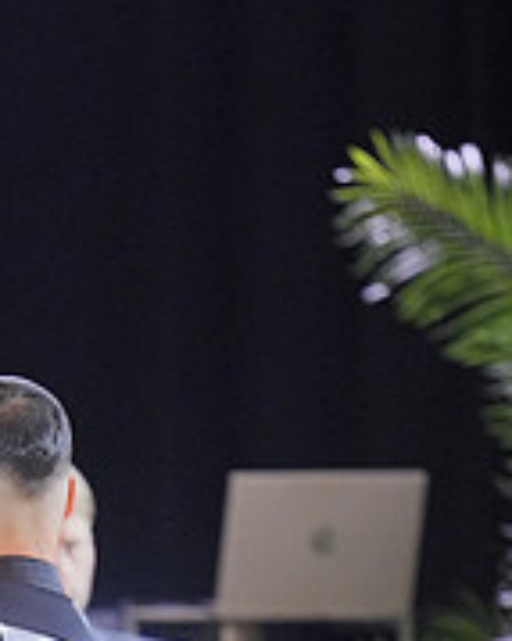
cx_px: -170
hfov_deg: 2.3
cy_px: 978
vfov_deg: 2.8
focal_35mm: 683
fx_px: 12948
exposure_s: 1/500
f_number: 2
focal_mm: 150
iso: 1250
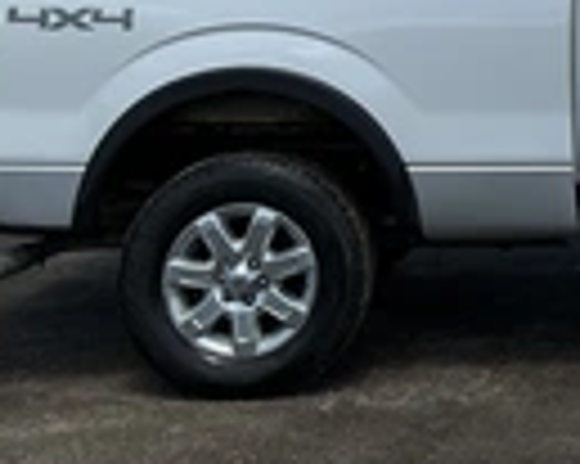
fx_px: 1458
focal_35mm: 85
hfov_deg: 20.7
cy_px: -126
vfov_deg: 17.1
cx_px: 728
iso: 25
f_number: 1.8
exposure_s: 1/1848
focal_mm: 3
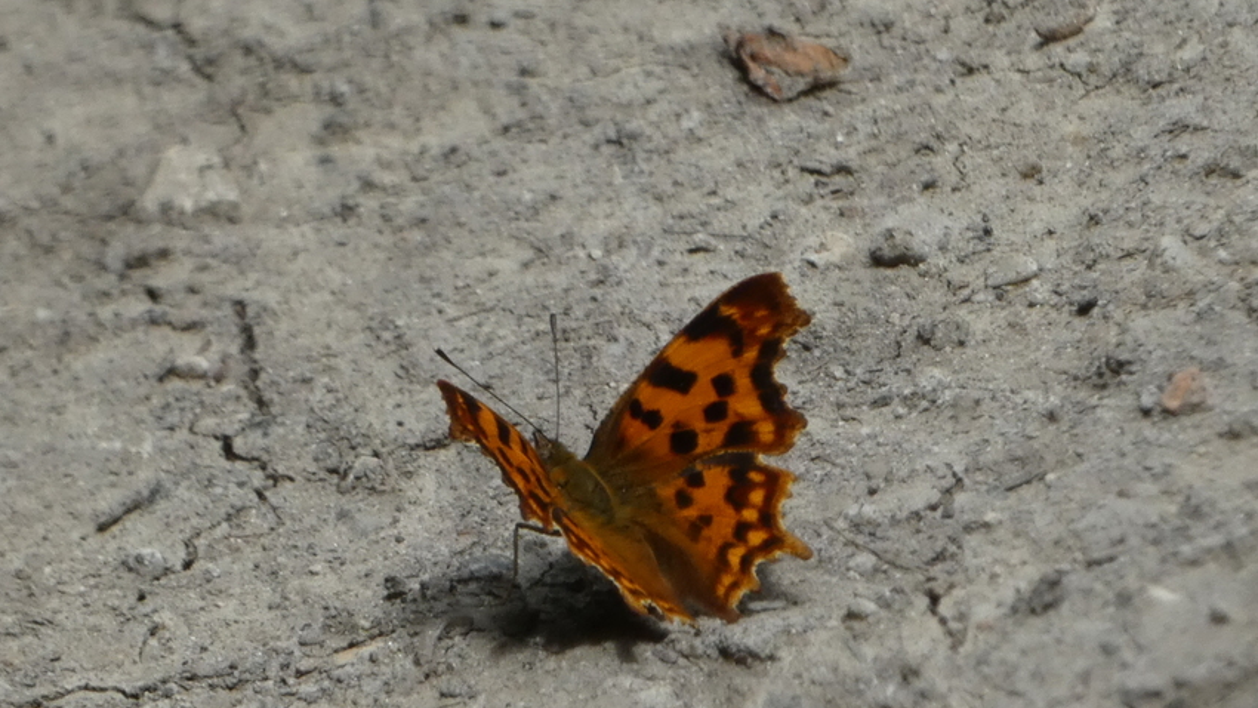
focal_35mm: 702
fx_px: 23415
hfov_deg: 3.1
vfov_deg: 1.7
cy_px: 464
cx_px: 628
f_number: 5.6
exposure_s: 1/250
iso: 200
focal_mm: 115
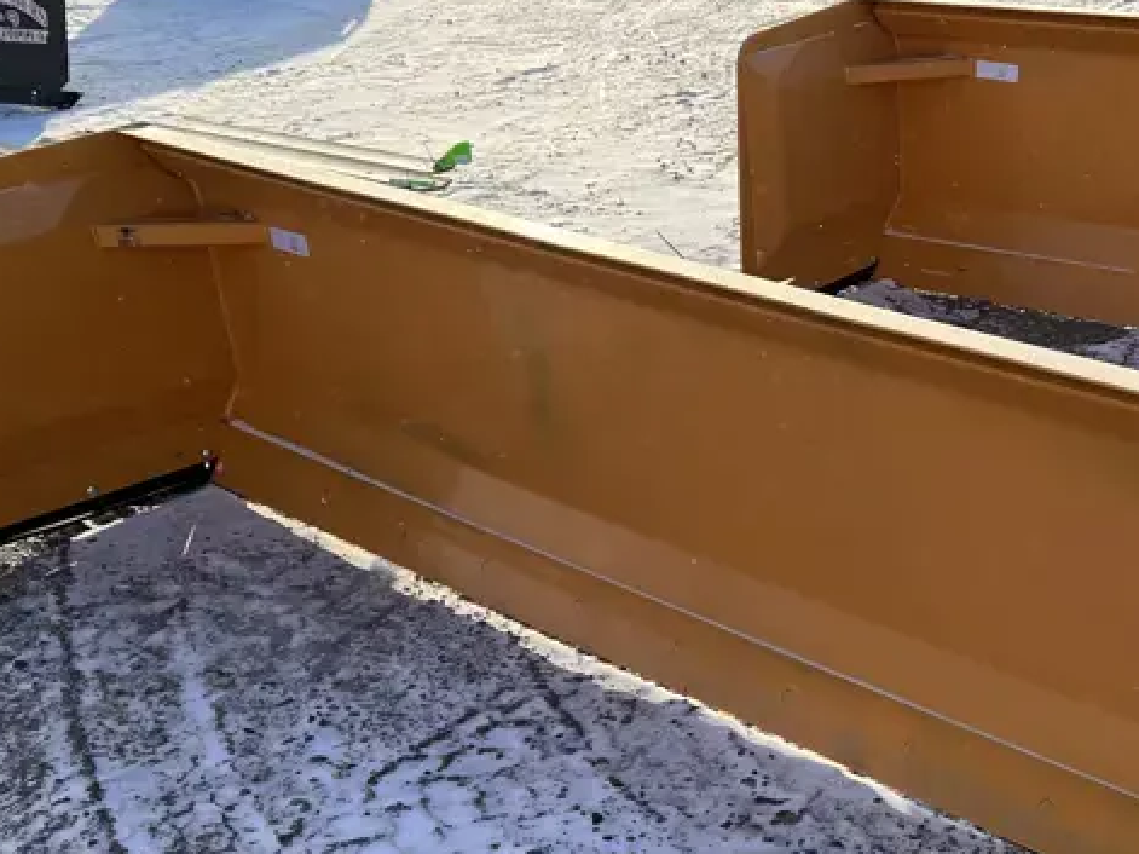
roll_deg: +1.9
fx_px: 1743
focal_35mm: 53
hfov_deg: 35.4
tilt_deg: -31.2
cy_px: 760
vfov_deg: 26.6
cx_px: 854
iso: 50
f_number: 1.5
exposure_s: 1/1295
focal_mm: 5.7
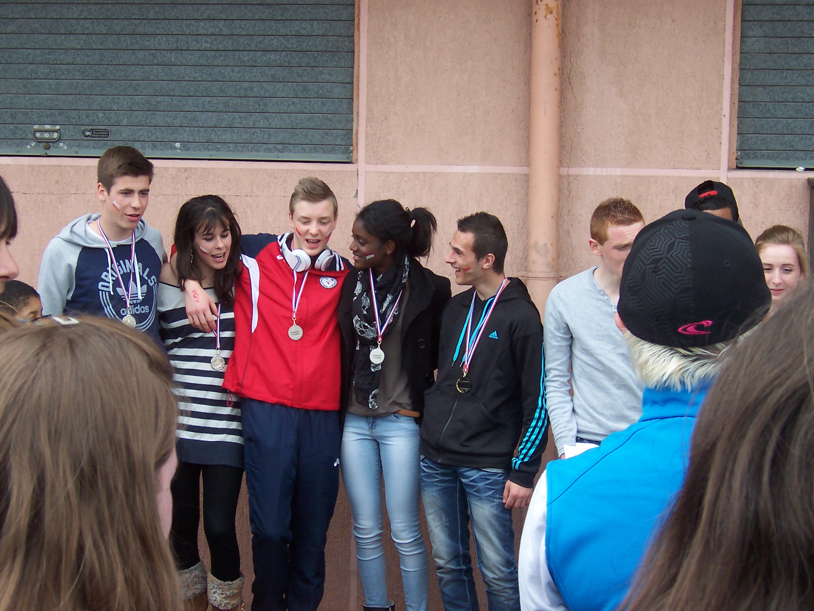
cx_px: 407
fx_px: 1952
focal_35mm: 83
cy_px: 306
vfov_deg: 17.8
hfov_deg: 23.6
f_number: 4.8
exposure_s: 1/125
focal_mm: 12.8
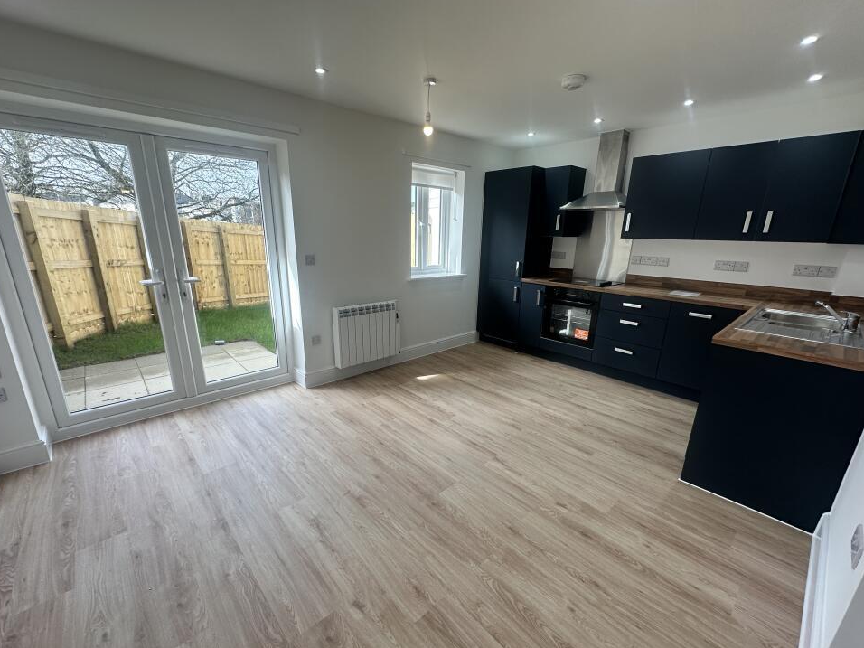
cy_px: 339
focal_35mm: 15
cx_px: 424
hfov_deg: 98.2
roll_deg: -1.3
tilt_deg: -17.4
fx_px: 374
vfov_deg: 81.7
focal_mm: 2.22
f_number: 2.2
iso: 40
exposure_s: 1/140
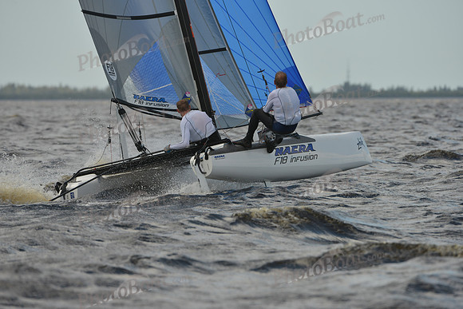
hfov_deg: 5.2
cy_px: 154
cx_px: 232
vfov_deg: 3.4
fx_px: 5145
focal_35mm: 400
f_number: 7.1
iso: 250
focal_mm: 400
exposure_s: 1/800
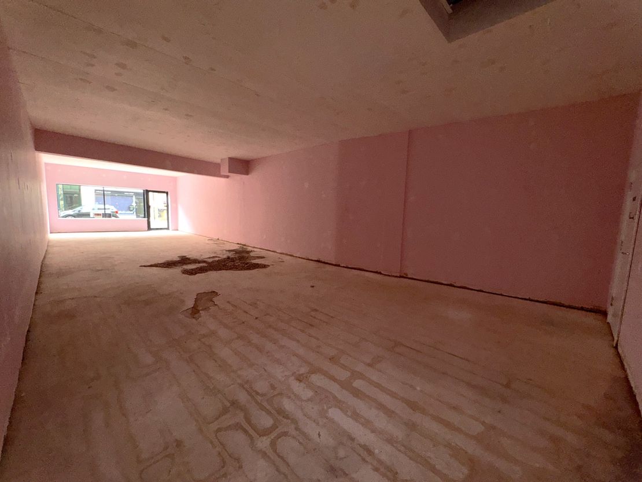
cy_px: 241
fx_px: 260
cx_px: 321
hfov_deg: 102.1
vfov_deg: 85.7
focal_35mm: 14
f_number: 2.2
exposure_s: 1/99
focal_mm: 2.22
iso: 80
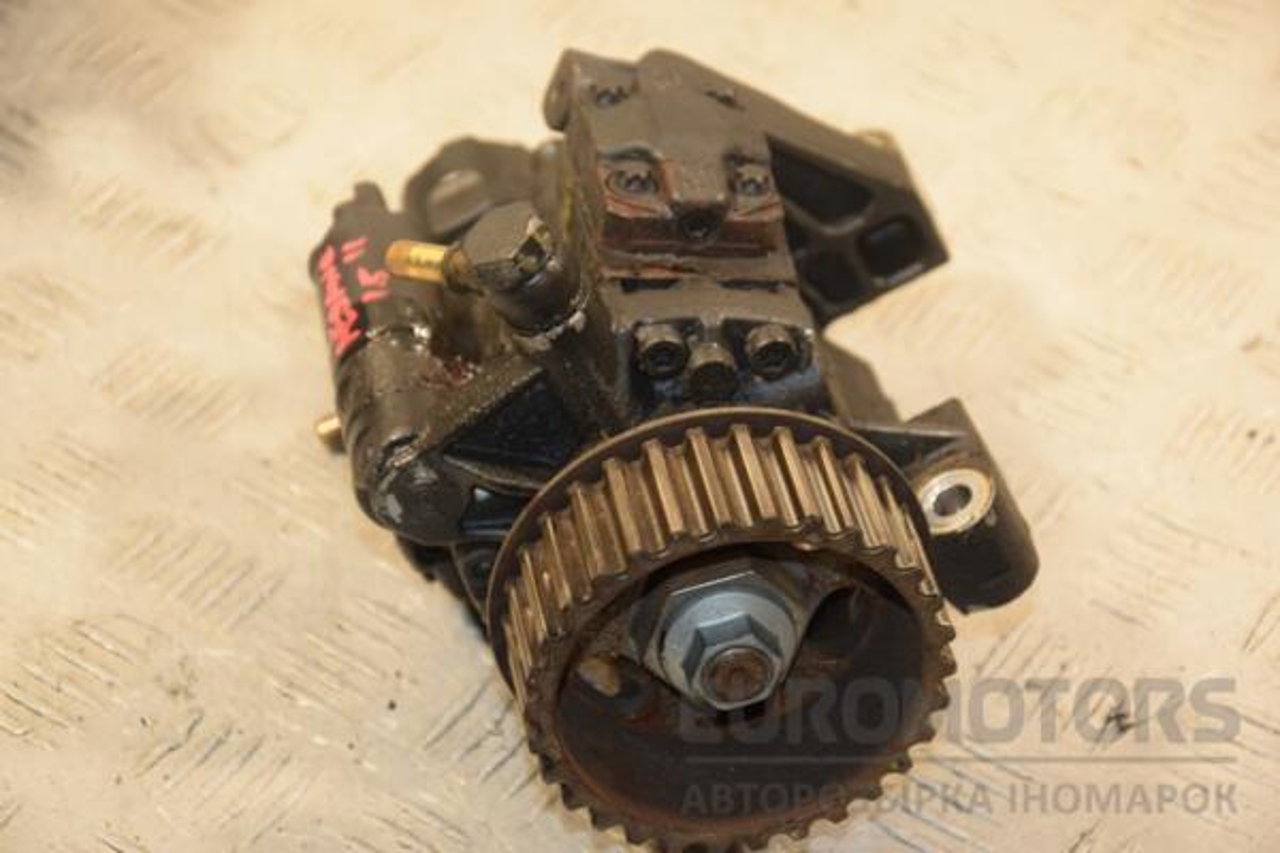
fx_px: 4000
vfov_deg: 12.2
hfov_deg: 18.2
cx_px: 640
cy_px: 426
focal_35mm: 112
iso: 800
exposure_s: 1/125
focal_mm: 75
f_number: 5.3
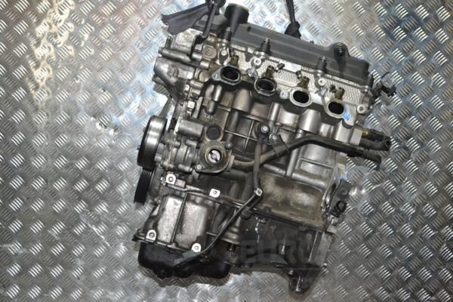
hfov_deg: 37.9
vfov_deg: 25.8
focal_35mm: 52
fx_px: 661
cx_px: 226
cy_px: 151
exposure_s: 1/60
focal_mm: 35
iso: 3200
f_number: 7.1
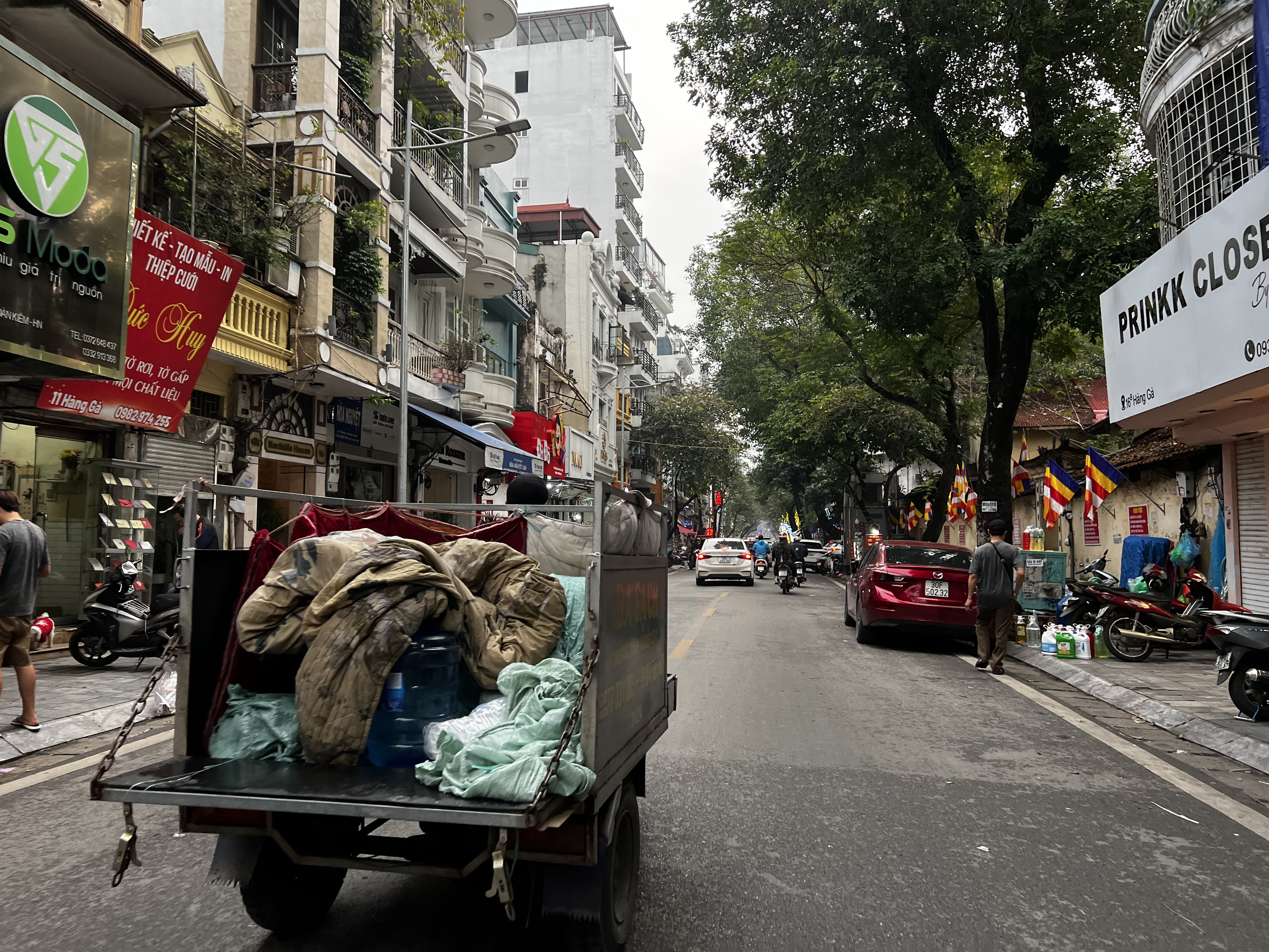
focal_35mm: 26
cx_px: 634
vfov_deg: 53.1
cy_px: 476
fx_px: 953
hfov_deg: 67.3
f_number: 1.5
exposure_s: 1/121
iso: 100
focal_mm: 5.7
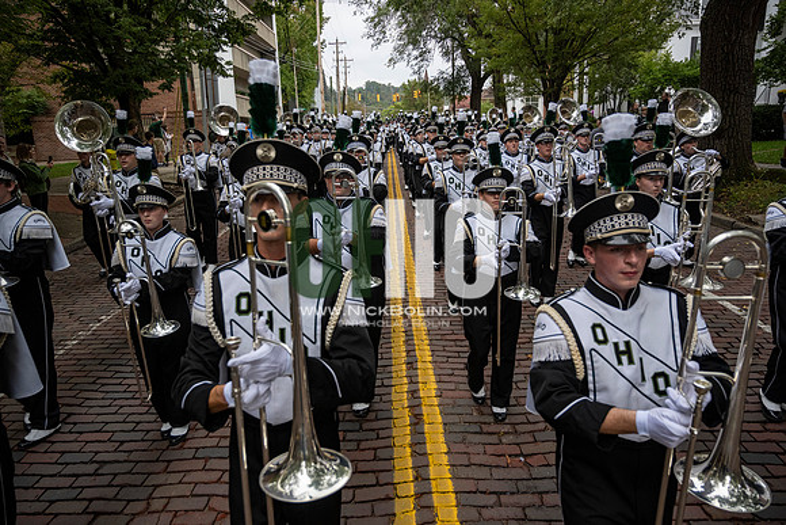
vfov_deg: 53.2
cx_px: 393
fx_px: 524
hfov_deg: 73.7
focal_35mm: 24
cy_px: 262
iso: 800
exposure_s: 1/1600
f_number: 4
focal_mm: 24
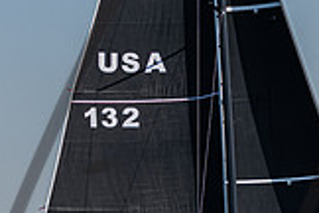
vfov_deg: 2.3
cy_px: 238
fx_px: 5396
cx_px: 423
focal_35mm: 609
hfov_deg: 3.4
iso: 400
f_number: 4.8
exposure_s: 1/5000
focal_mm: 135
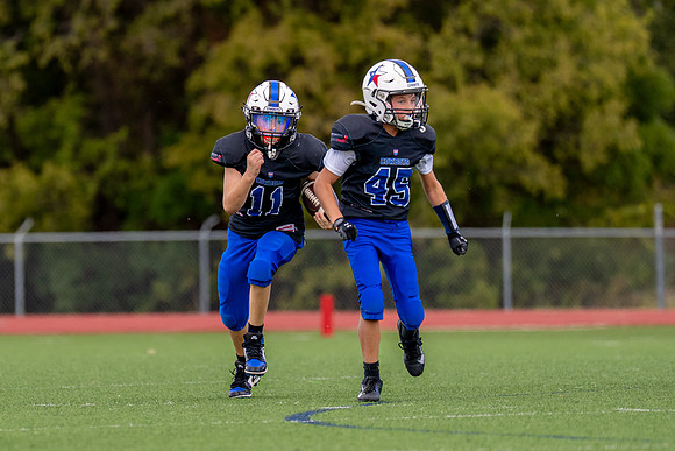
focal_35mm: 453
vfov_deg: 3.0
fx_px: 8503
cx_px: 197
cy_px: 228
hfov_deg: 4.5
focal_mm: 200
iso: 400
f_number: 2.8
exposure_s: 1/3200
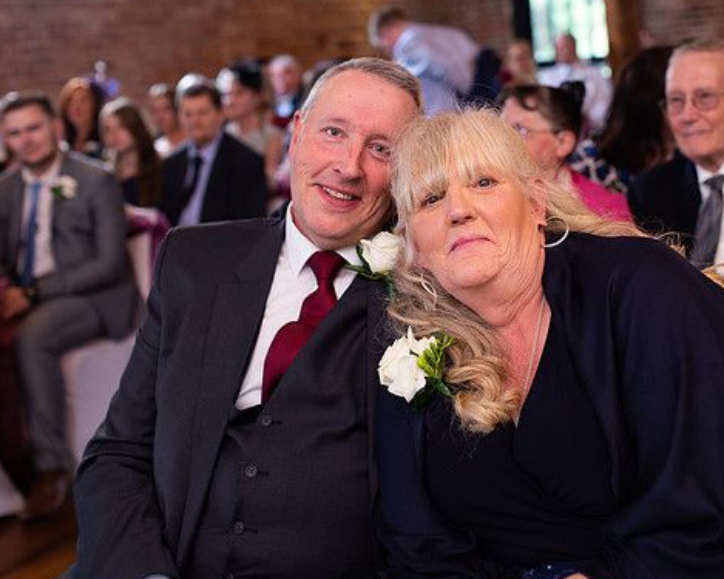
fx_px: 1178
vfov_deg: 27.5
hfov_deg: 34.0
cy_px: 217
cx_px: 440
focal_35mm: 55
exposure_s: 1/100
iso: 500
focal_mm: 35
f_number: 2.5
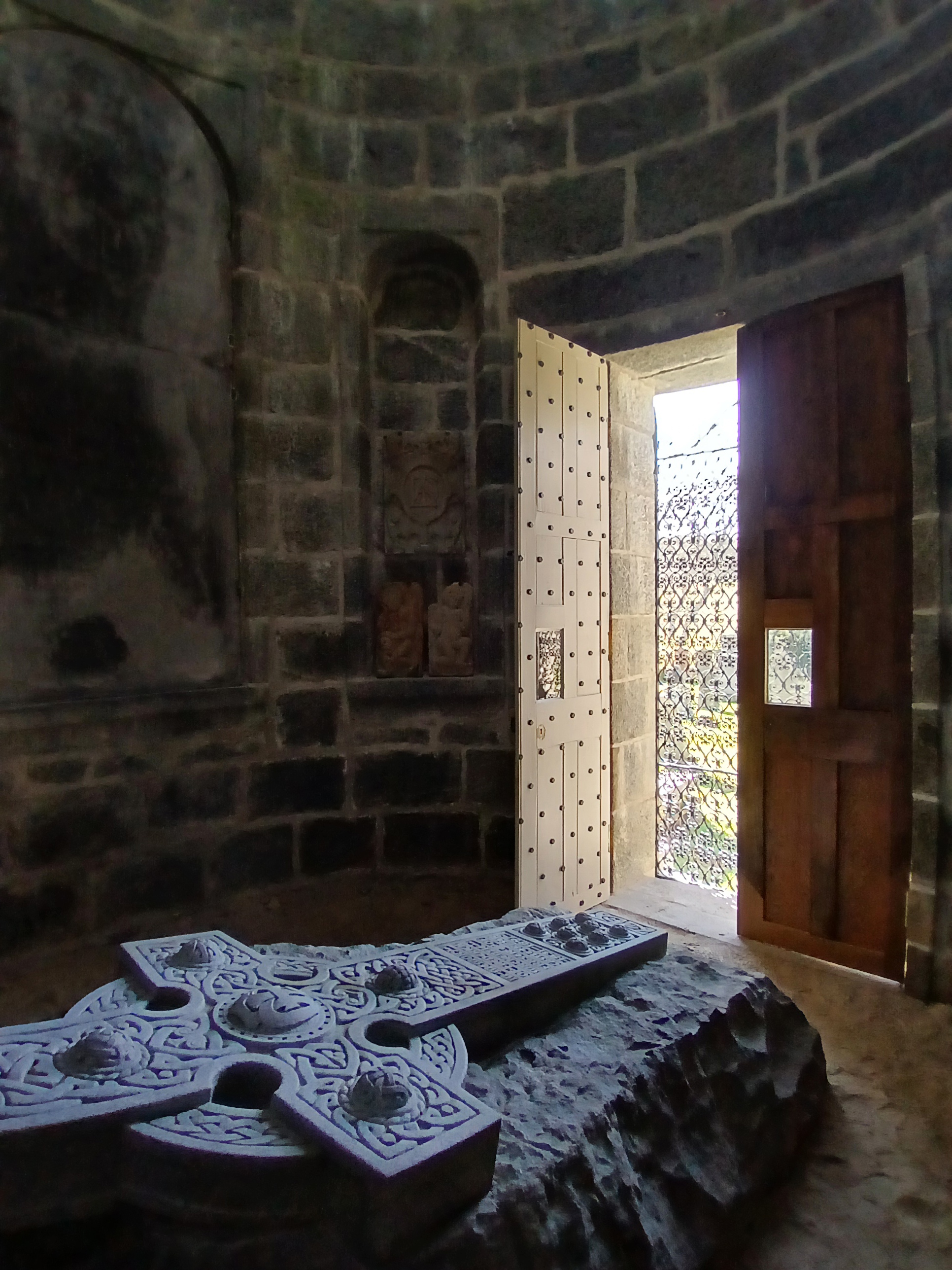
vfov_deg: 91.0
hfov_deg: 74.7
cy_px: 635
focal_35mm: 17
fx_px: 623
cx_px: 476
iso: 125
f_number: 2.2
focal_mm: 1.4
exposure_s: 1/33.3
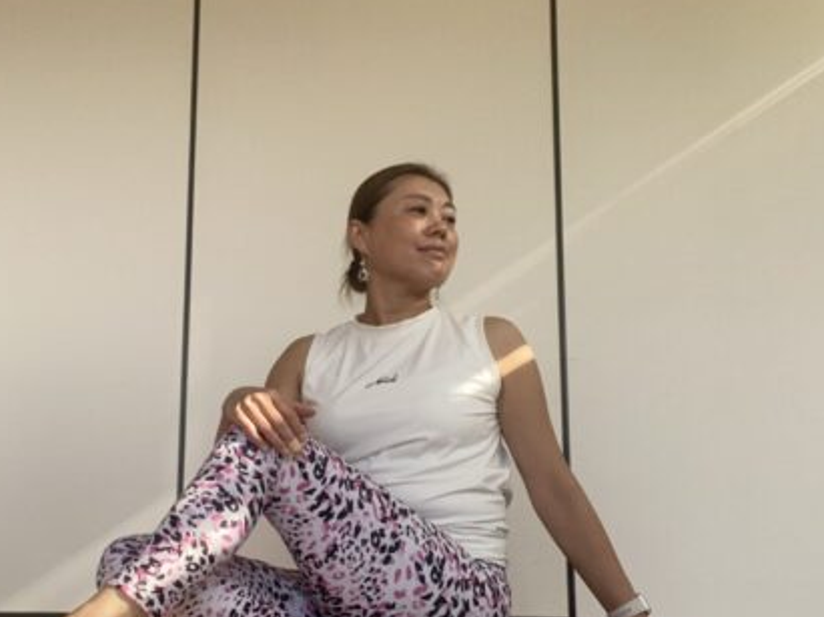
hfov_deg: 43.6
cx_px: 329
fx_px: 1023
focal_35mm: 43
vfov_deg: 33.4
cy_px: 393
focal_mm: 2.71
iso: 40
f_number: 2.2
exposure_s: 1/122
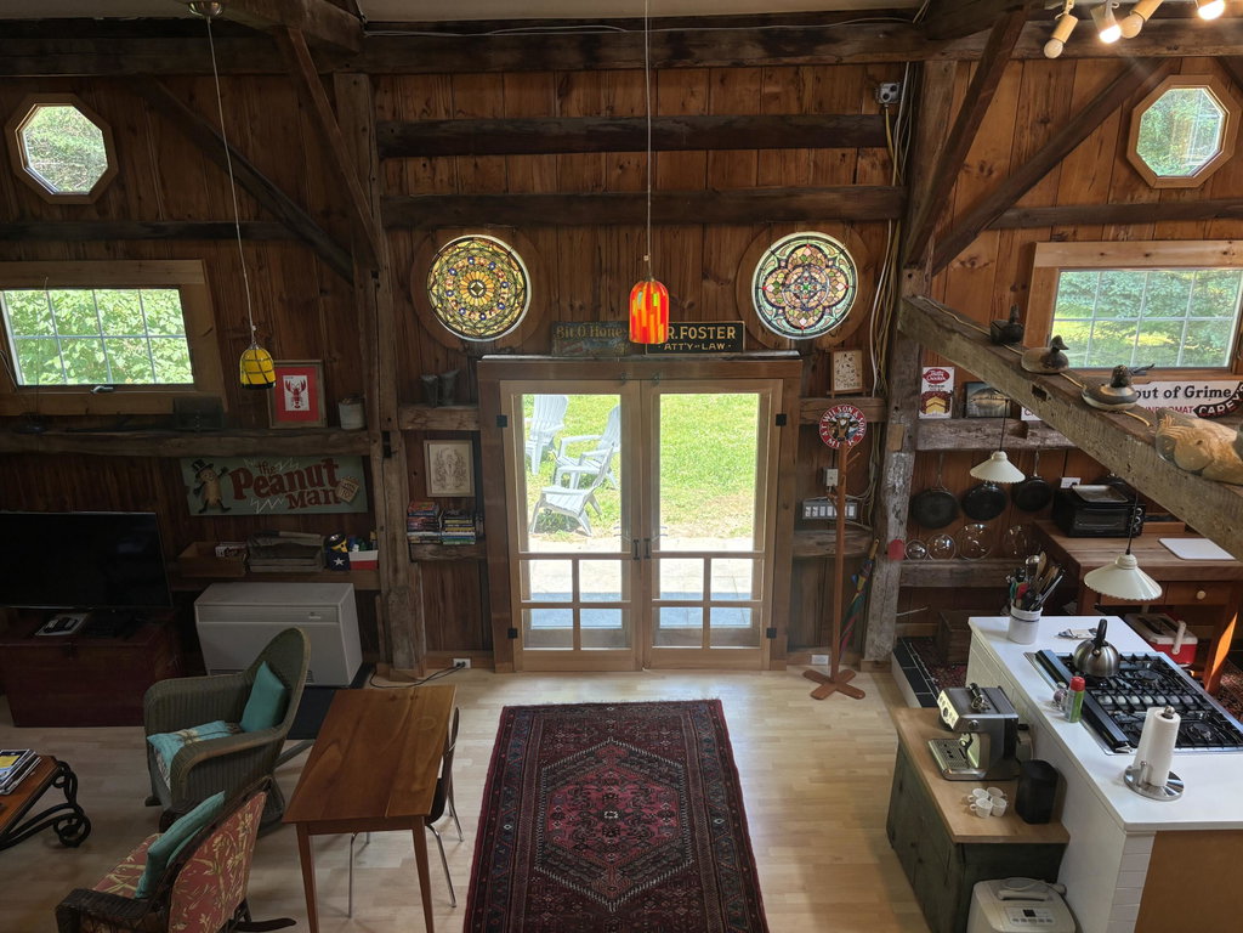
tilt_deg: -19.8
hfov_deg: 67.3
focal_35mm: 26
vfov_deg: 53.1
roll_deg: +0.1
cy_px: 466
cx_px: 622
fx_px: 934
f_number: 1.6
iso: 50
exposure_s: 1/120
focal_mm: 5.96
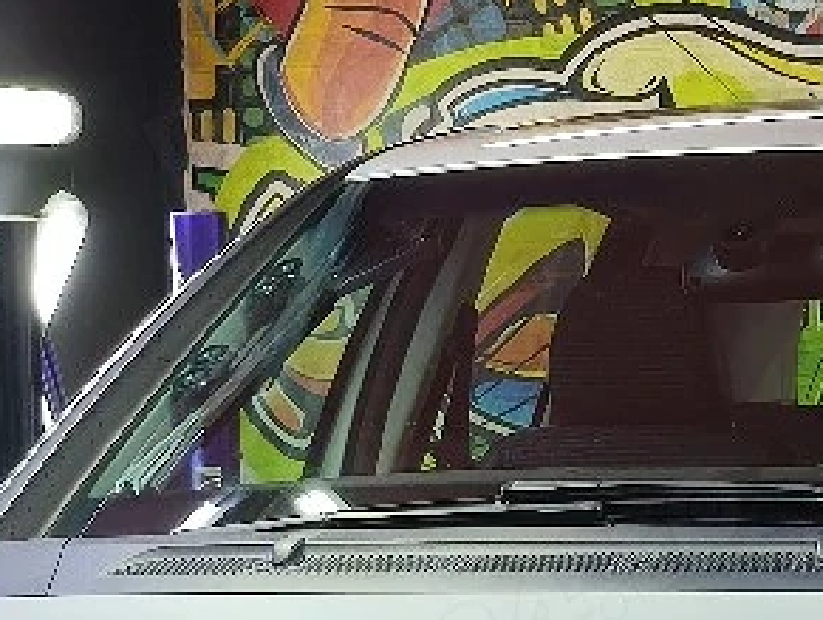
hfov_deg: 8.9
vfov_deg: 6.6
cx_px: 628
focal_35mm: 223
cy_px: 713
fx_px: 5308
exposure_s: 1/101
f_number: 1.9
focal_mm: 7.1
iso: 400
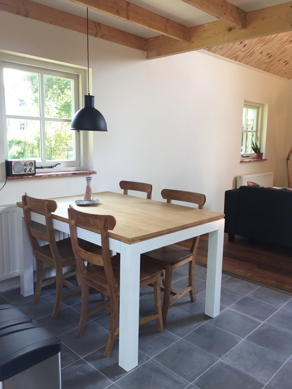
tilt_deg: -9.7
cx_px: 146
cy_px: 194
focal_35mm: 29
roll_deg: -0.3
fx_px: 326
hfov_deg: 48.2
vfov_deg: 61.7
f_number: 2.2
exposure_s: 1/50
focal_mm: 4.15
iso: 40
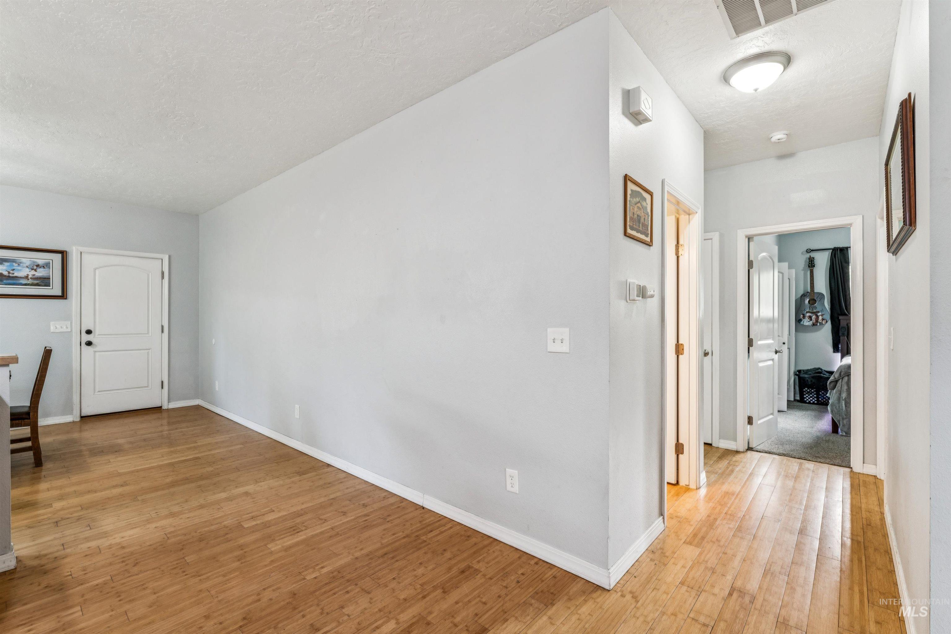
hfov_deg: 96.7
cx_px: 476
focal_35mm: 16
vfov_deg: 73.7
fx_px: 423
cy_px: 317
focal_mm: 16
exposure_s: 1/4
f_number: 13
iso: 400
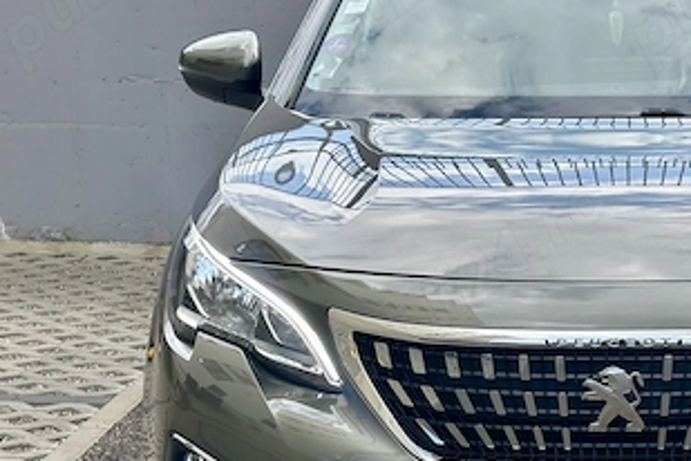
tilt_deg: -11.4
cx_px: 617
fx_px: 1862
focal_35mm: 97
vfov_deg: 14.1
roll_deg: -0.6
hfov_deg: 20.6
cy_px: 316
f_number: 1.78
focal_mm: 6.86
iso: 64
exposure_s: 1/980
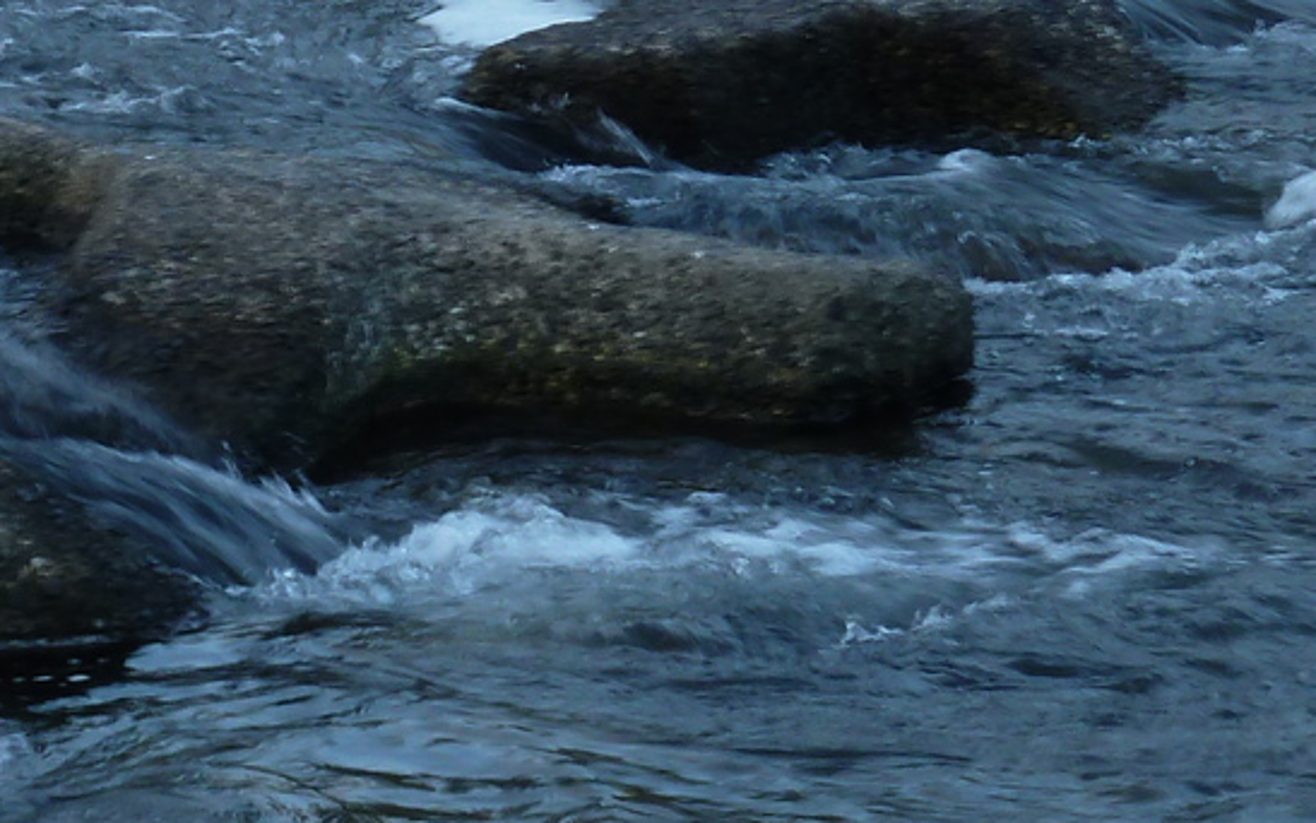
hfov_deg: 7.5
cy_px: -537
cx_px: -89
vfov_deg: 4.7
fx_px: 10007
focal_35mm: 279
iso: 80
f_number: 4.3
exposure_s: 1/25
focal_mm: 14.7
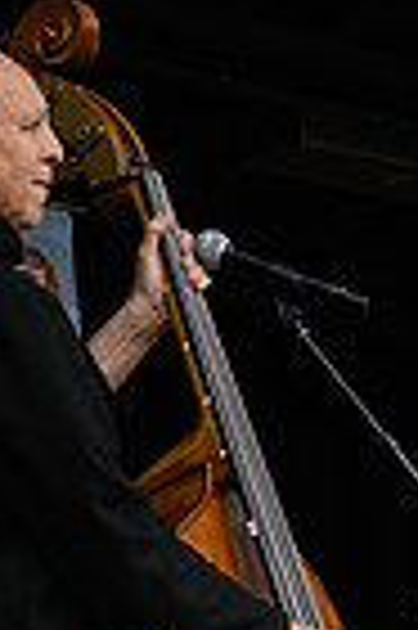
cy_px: 914
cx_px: 97
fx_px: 3928
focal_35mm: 225
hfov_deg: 6.1
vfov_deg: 9.0
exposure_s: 1/200
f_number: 13
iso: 1600
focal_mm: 70
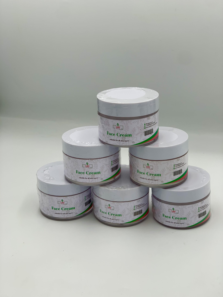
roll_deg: +1.5
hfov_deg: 28.0
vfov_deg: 36.8
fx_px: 447
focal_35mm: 52
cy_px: 148
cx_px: 112
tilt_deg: -23.4
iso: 16
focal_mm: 6
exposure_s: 1/207
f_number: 2.4
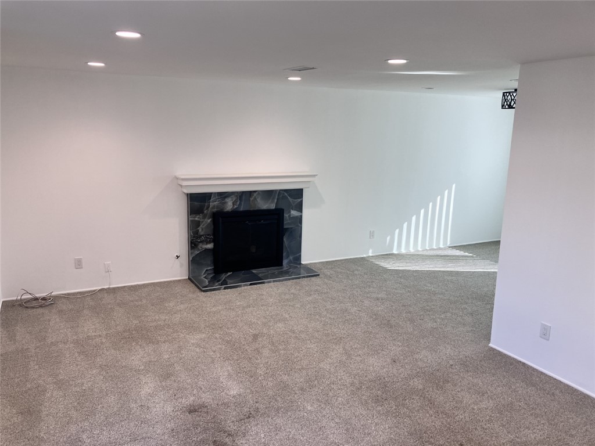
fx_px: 481
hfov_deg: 63.4
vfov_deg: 49.7
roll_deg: -1.0
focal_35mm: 28
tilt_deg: -10.4
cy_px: 223
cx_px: 298
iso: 50
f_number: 1.8
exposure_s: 1/120
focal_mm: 3.99
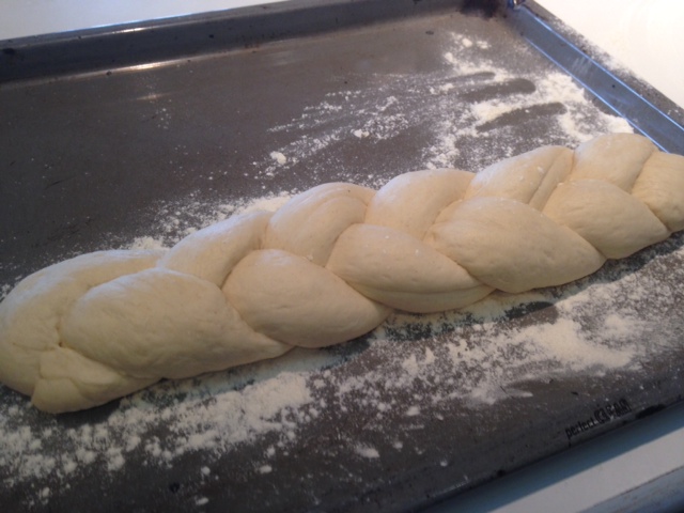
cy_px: 256
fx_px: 652
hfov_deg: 55.4
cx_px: 342
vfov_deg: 42.9
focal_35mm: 33
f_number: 2.4
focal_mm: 4.12
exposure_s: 1/20
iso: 64
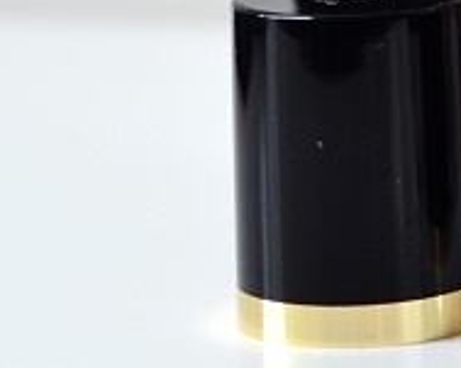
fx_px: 5073
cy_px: -297
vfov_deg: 4.1
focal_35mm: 372
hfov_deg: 5.1
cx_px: 896
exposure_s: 1/60
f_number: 2.8
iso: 400
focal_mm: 50
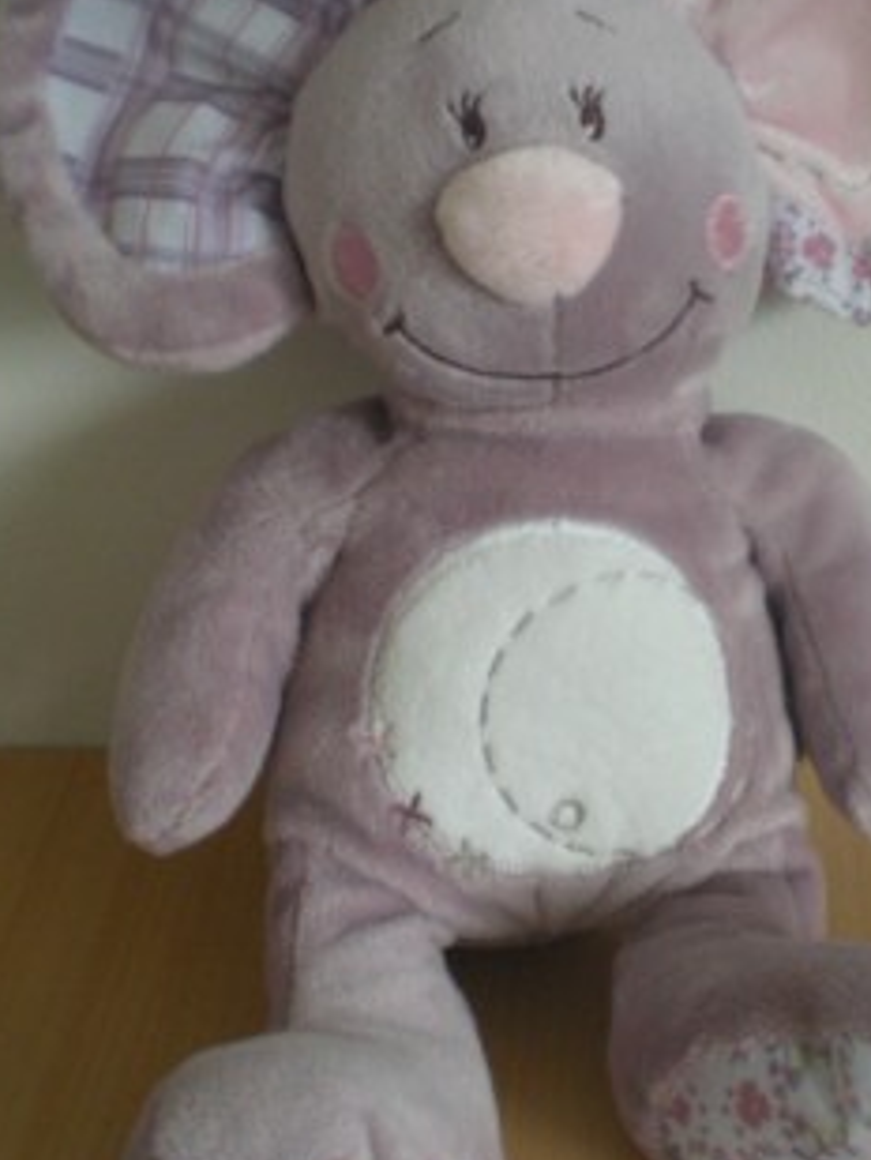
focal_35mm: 64
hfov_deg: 22.9
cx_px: 563
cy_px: 567
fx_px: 2146
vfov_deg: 30.3
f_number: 3.1
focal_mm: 6.3
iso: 200
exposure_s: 1/33.6
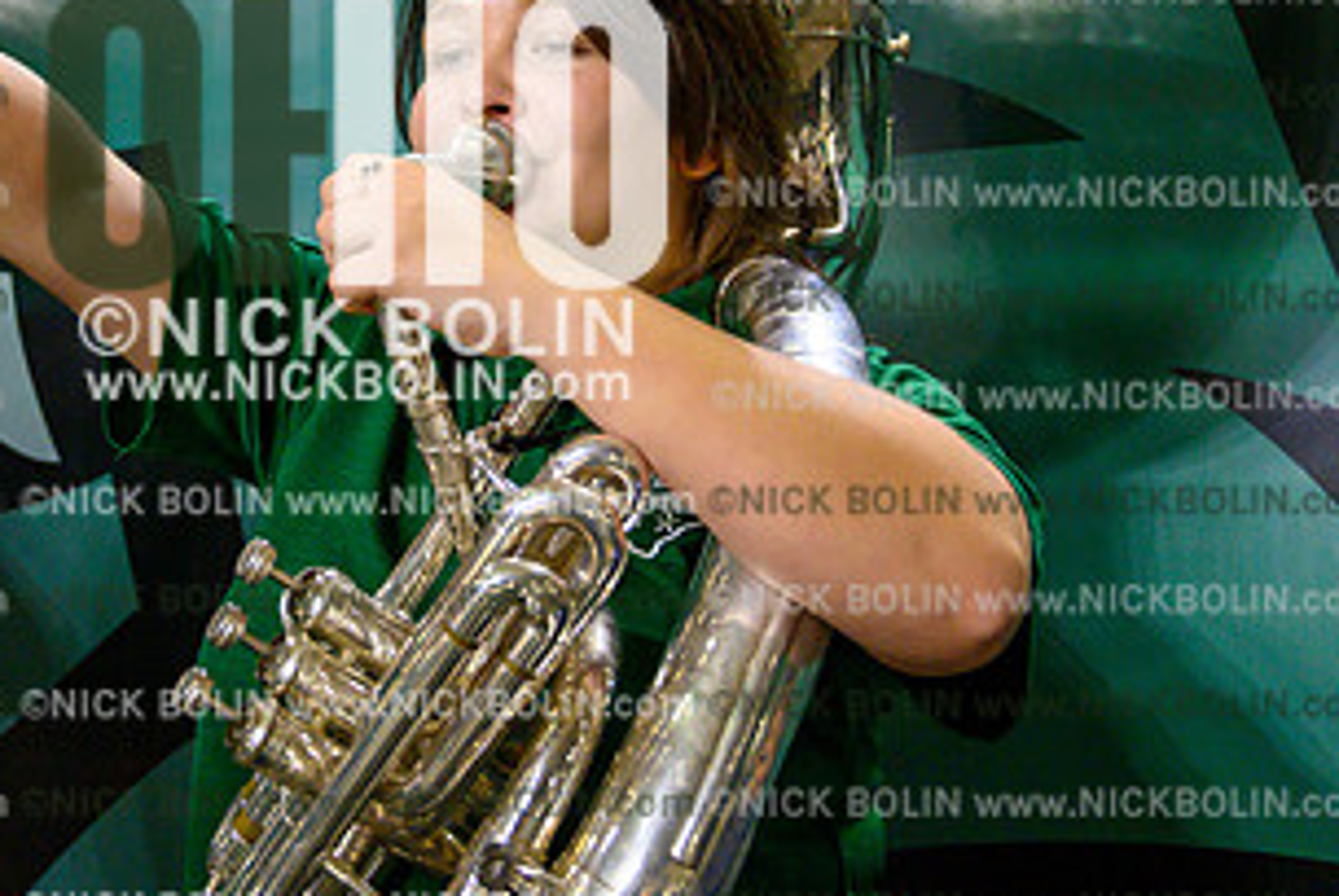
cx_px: 356
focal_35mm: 58
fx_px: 2159
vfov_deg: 23.1
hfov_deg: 33.8
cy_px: 195
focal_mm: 30.5
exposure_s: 1/200
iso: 3200
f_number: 4.5
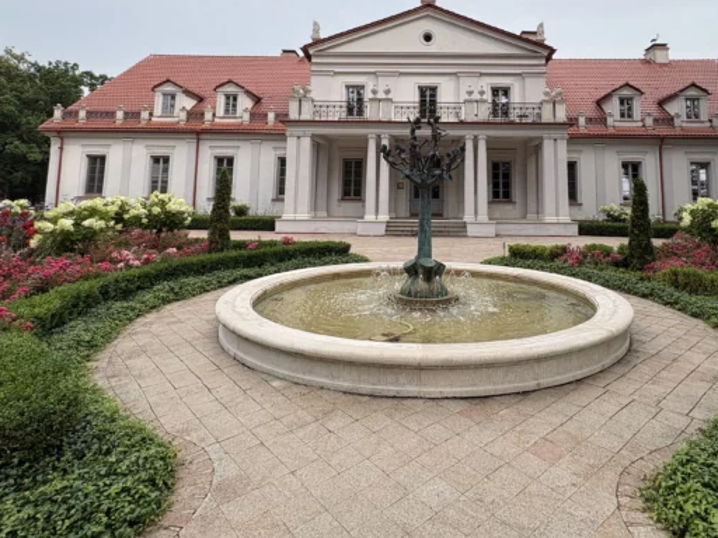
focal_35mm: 21
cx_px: 424
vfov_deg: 60.9
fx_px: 436
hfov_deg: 78.3
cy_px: 153
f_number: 2.2
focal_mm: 2.22
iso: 50
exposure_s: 1/787
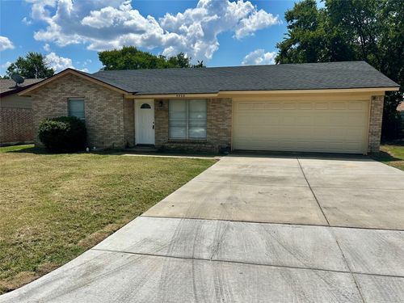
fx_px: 303
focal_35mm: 26
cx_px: 202
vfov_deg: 53.1
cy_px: 152
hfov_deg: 67.3
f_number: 1.5
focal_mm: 5.7
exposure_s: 1/9434
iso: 50
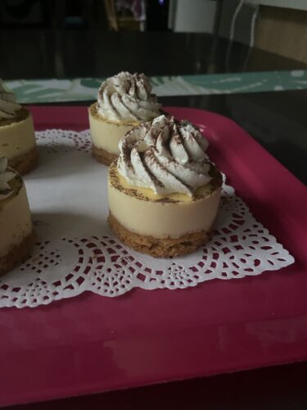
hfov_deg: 53.1
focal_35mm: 26
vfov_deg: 67.3
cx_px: 154
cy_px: 205
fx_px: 307
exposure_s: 1/25
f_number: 1.8
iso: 800
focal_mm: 4.25
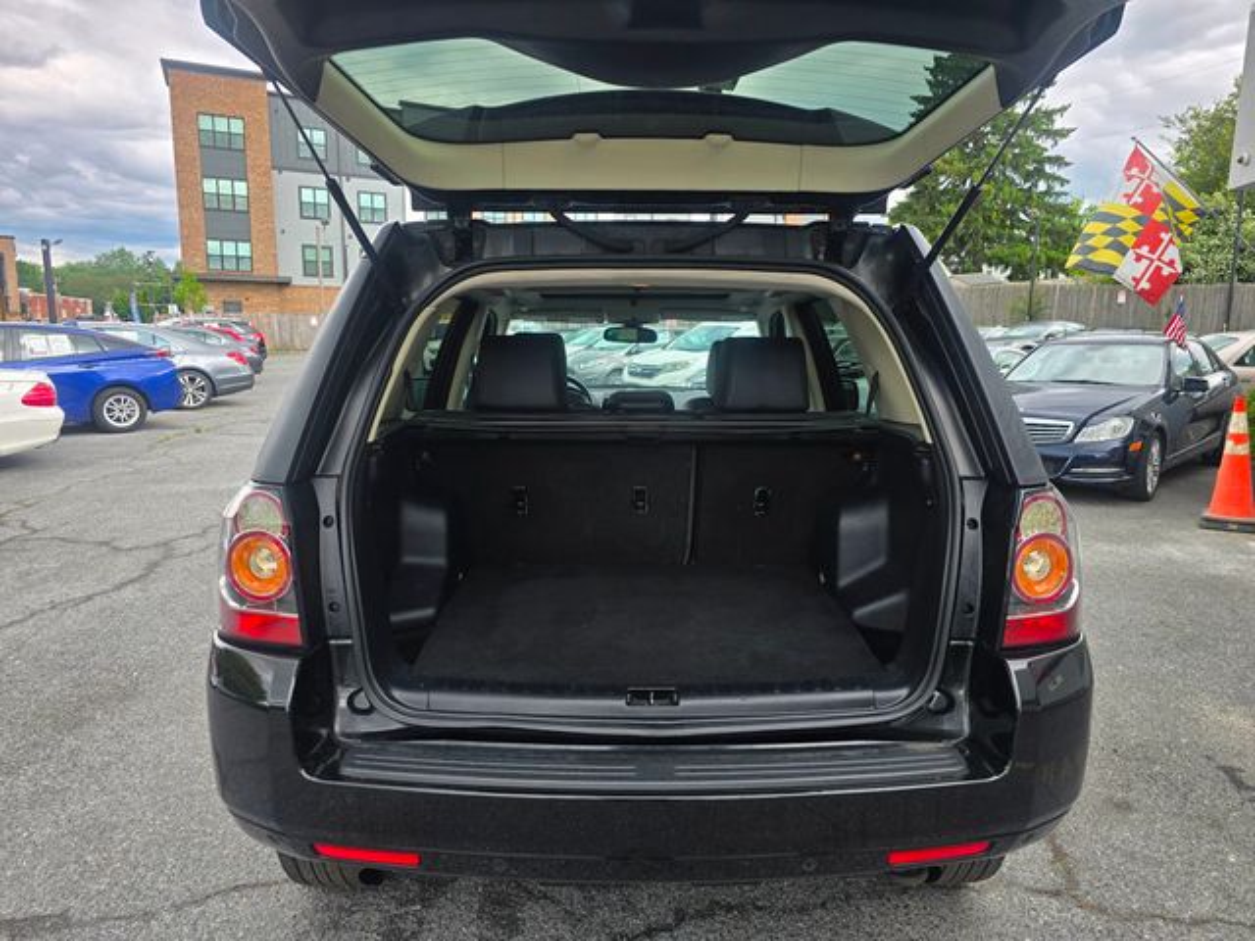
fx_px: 834
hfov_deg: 73.9
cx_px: 628
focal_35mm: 23
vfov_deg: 58.9
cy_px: 470
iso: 16
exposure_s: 1/180
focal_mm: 6.3
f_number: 1.7
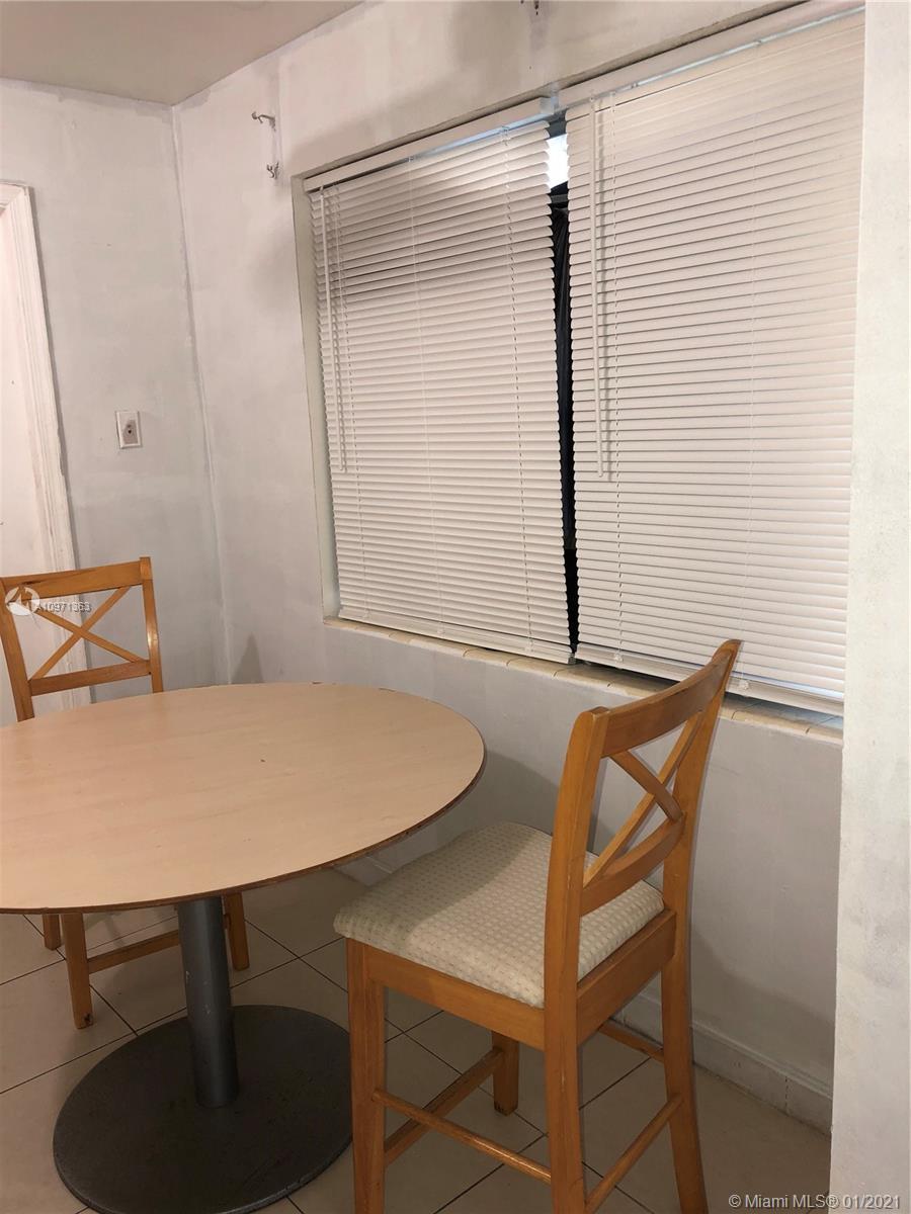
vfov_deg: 63.4
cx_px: 456
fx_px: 983
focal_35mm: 28
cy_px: 607
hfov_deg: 49.7
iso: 32
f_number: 1.8
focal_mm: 3.99
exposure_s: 1/14
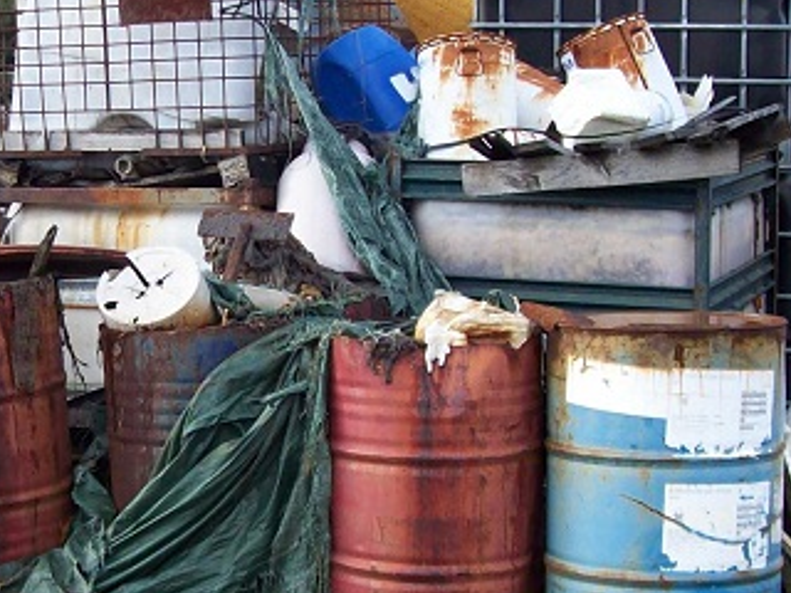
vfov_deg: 16.4
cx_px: 203
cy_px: 387
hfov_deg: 21.6
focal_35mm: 90
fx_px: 2057
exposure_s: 1/223
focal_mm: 6
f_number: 2.7
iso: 80
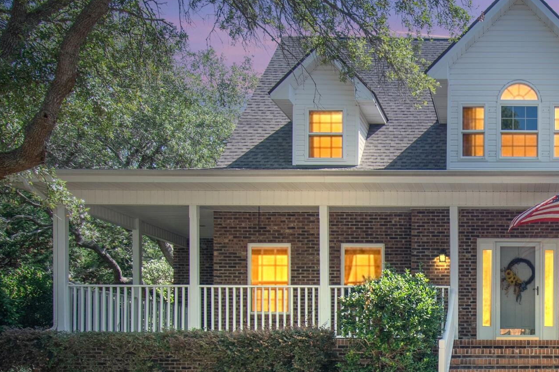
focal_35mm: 45
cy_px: 357
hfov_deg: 40.0
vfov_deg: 28.3
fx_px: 699
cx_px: 516
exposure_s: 1/200
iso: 100
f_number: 7.1
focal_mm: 13
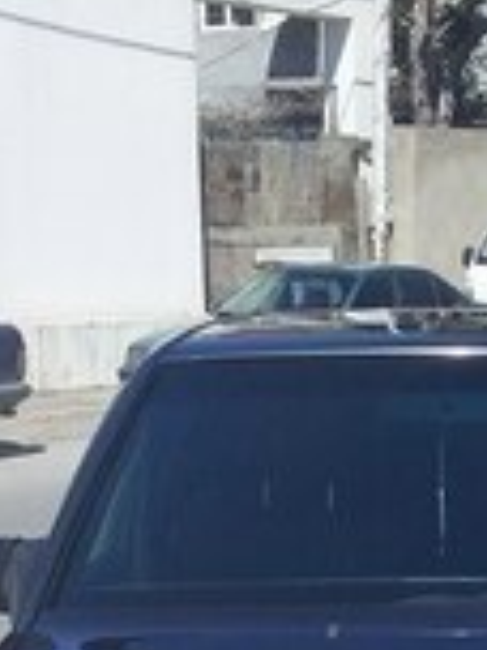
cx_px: 436
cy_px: 911
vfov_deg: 17.8
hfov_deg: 14.5
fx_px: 1895
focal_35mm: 101
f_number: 2.2
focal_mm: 3.3
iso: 40
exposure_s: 1/1457
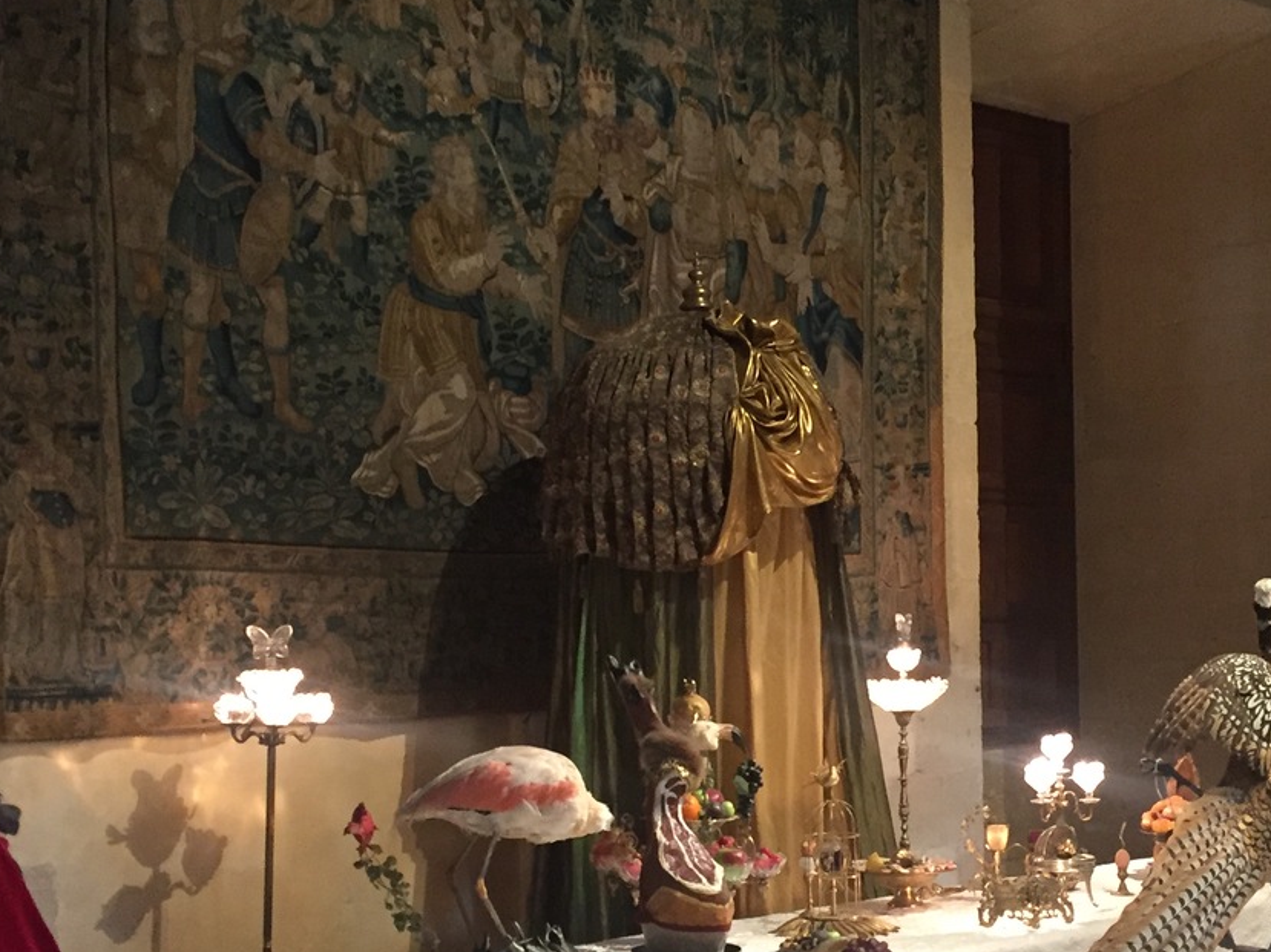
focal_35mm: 56
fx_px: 2055
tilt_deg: +1.0
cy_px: 590
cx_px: 834
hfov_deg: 34.1
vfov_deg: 26.0
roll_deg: +0.7
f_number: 2.2
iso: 250
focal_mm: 4.15
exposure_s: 1/20
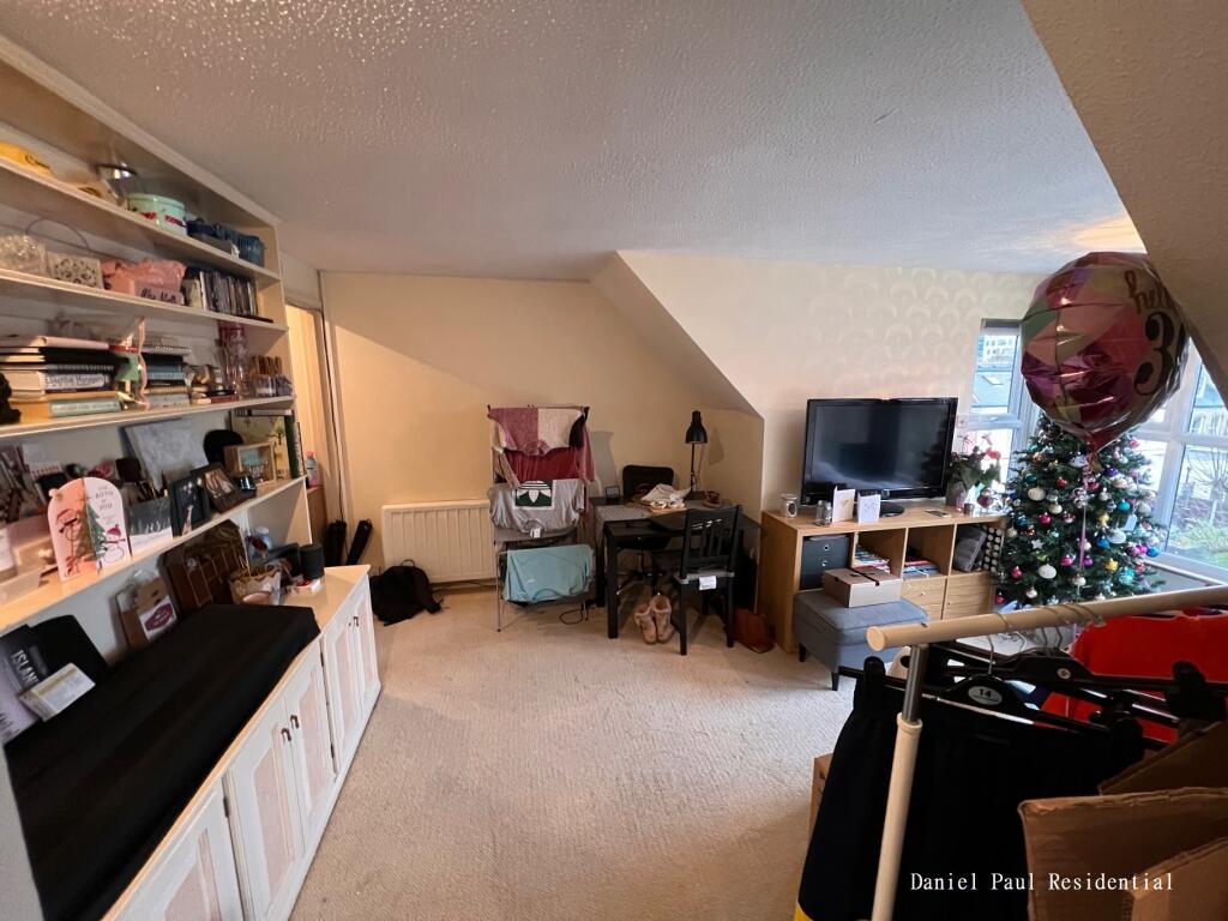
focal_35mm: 13
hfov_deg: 106.2
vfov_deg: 89.9
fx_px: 461
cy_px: 460
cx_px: 614
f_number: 1.8
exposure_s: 1/50
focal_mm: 1.57
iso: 800
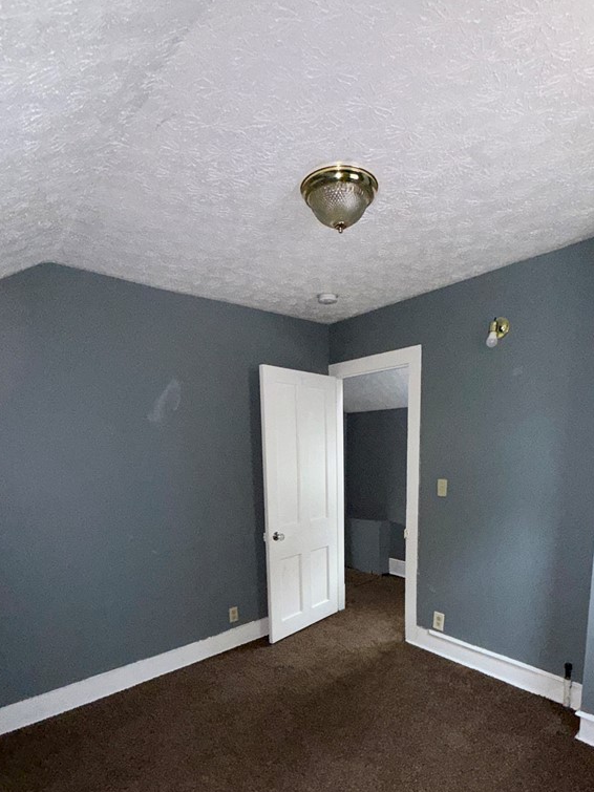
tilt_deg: -8.6
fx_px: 435
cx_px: 327
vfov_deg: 82.2
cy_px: 518
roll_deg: +1.1
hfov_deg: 68.5
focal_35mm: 19
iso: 320
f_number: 2.2
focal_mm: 2.22
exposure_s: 1/40
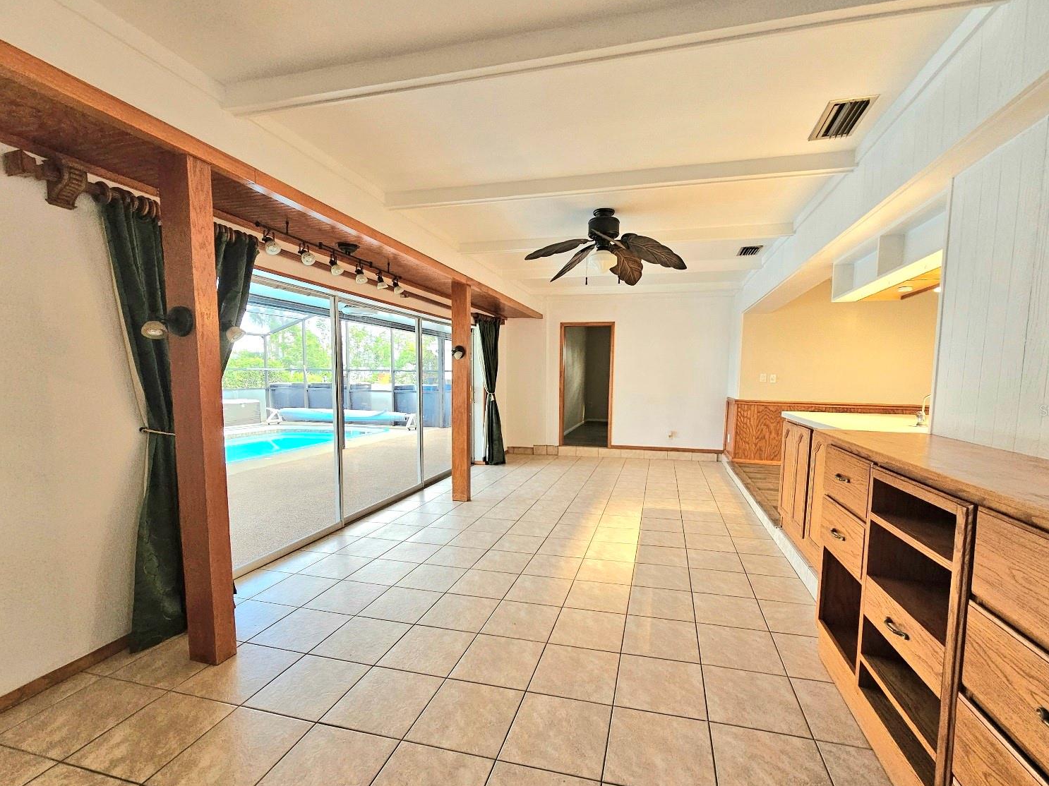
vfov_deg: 85.6
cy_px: 410
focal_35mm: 14
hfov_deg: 102.0
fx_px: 424
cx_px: 541
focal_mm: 2.2
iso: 320
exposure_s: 1/60.2
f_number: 2.2
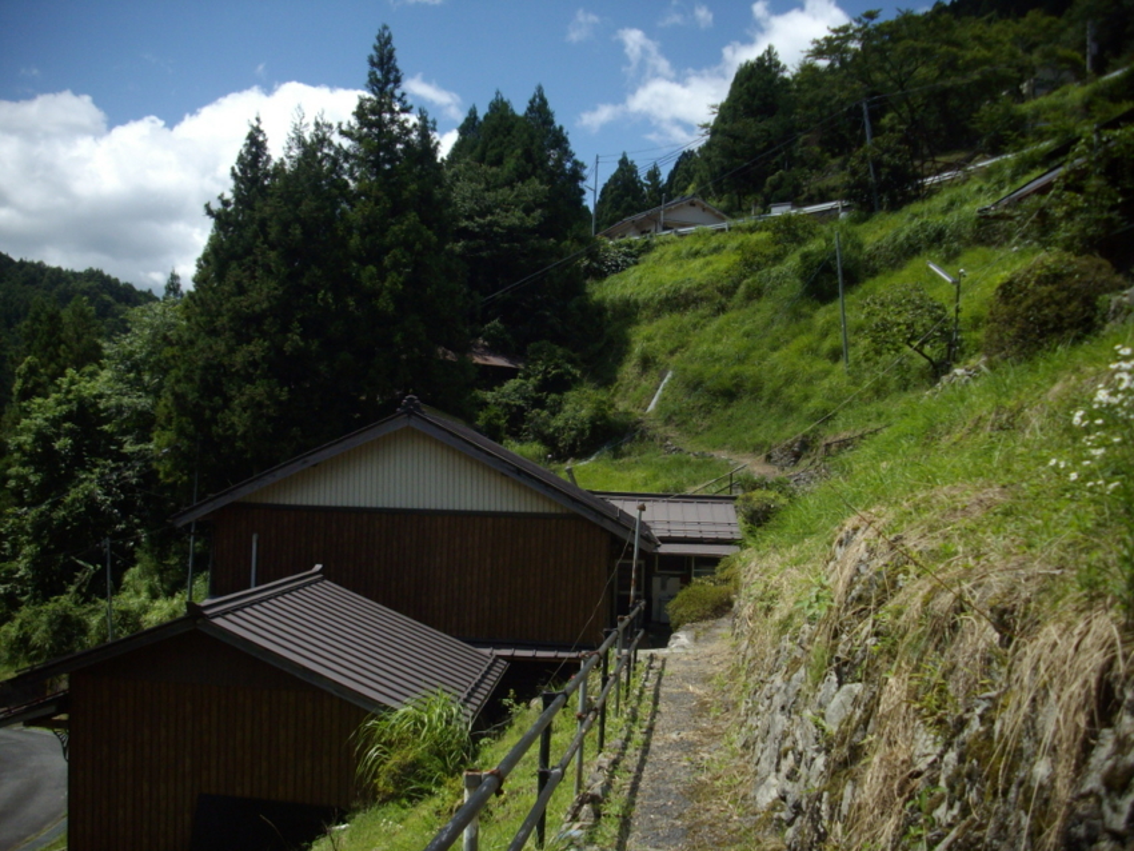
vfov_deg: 38.7
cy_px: 426
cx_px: 567
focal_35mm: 37
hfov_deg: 50.1
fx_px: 1212
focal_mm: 6.2
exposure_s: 1/320
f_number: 5.6
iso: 80
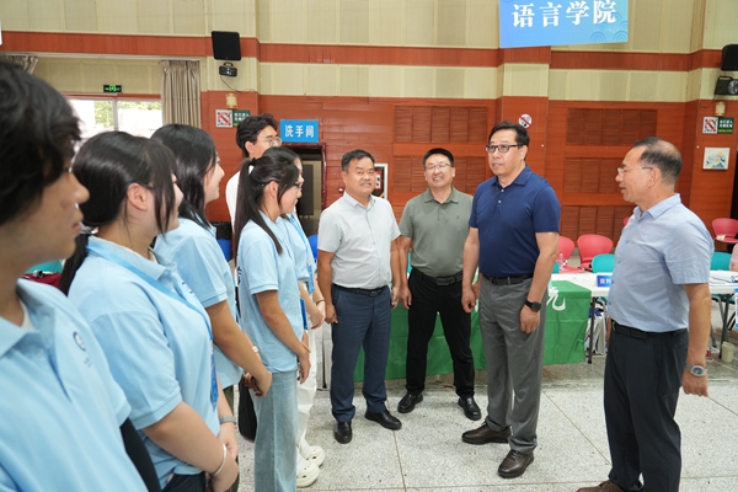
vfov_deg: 53.1
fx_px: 492
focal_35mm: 24
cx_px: 369
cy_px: 246
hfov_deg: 73.7
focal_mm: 24
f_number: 4
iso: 1000
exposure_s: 1/60
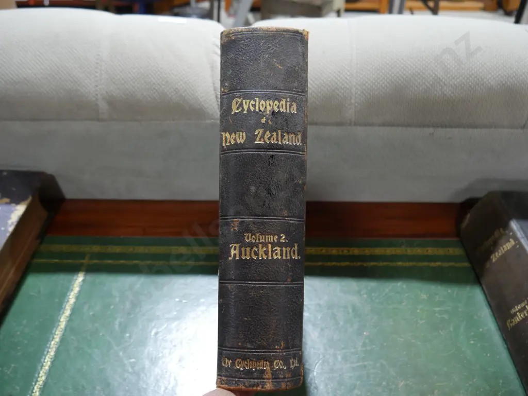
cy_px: 198
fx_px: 458
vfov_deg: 46.8
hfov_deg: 59.9
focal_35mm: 30
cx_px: 264
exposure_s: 1/60
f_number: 3.6
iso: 500
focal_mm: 15
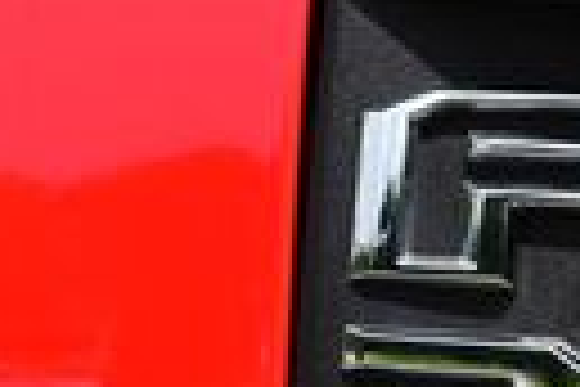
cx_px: 333
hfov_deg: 9.2
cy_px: 585
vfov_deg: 6.1
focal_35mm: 224
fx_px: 3609
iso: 100
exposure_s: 1/250
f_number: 8
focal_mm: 30
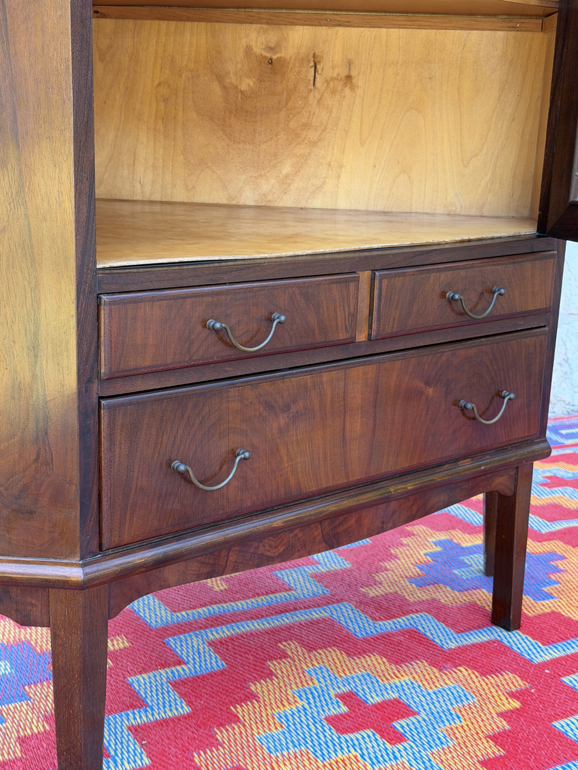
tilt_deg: -9.3
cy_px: 372
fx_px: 1113
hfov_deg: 29.1
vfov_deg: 38.2
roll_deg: +0.5
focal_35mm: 50
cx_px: 284
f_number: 1.78
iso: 64
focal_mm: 6.76
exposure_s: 1/124
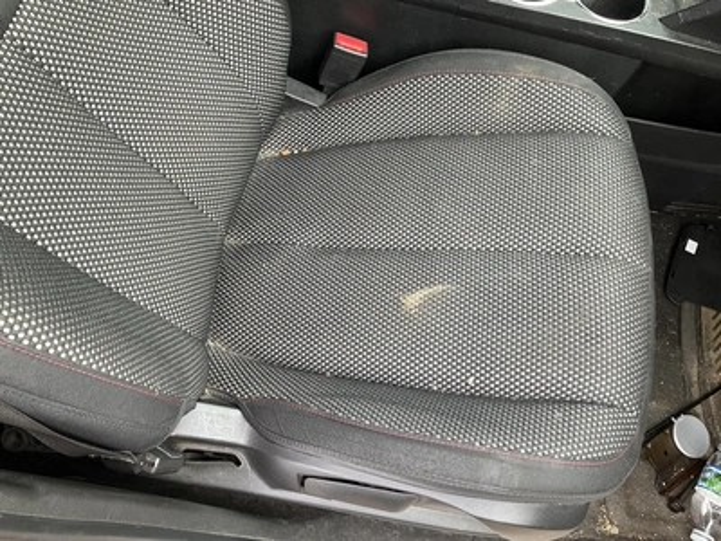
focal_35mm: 29
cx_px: 360
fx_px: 604
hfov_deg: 61.7
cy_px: 270
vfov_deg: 48.2
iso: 40
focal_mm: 3
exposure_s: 1/122
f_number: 1.8
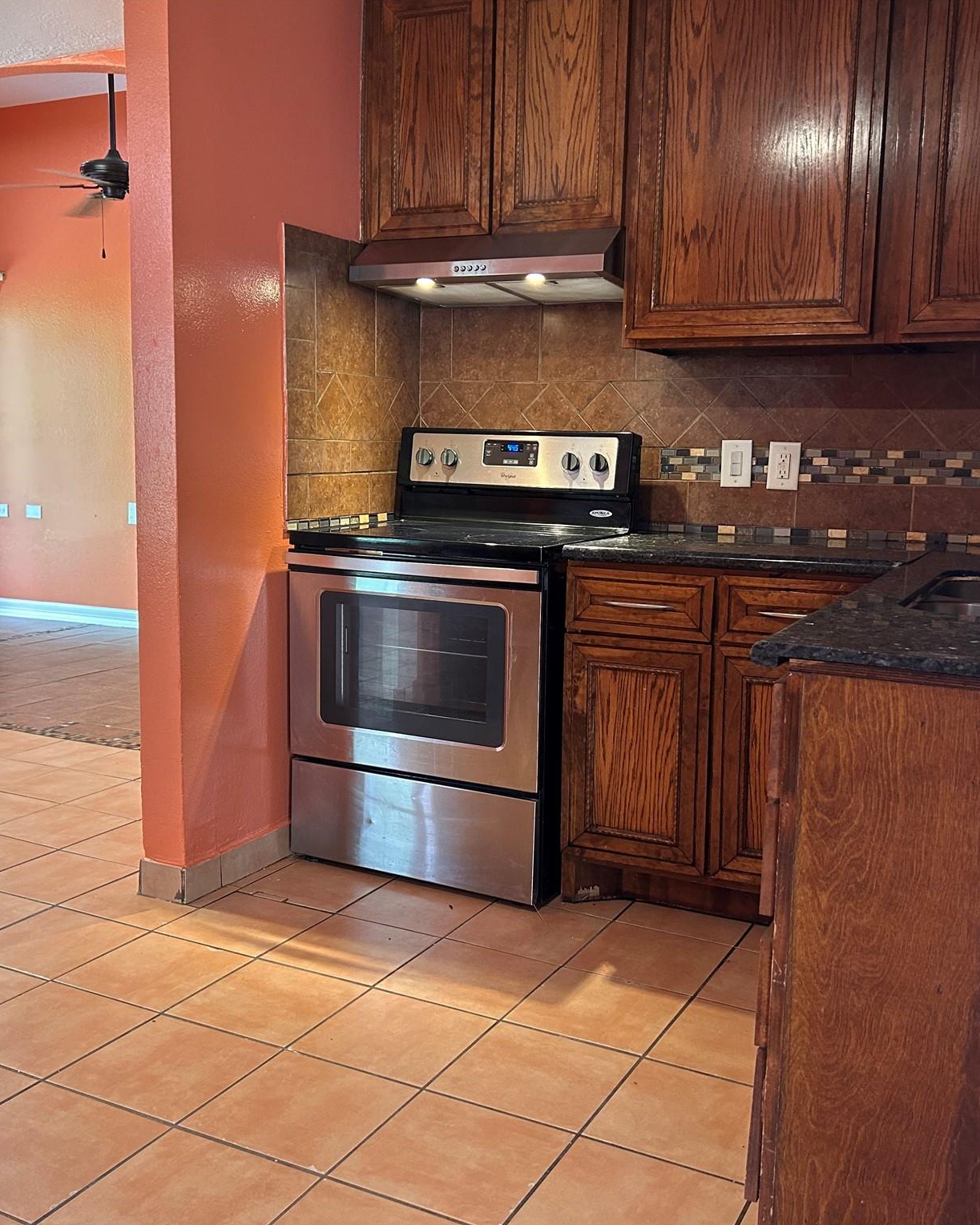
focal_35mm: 34
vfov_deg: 52.8
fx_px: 1233
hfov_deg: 43.3
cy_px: 612
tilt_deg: -8.3
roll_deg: -0.8
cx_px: 504
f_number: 1.5
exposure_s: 1/60
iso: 200
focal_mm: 5.7
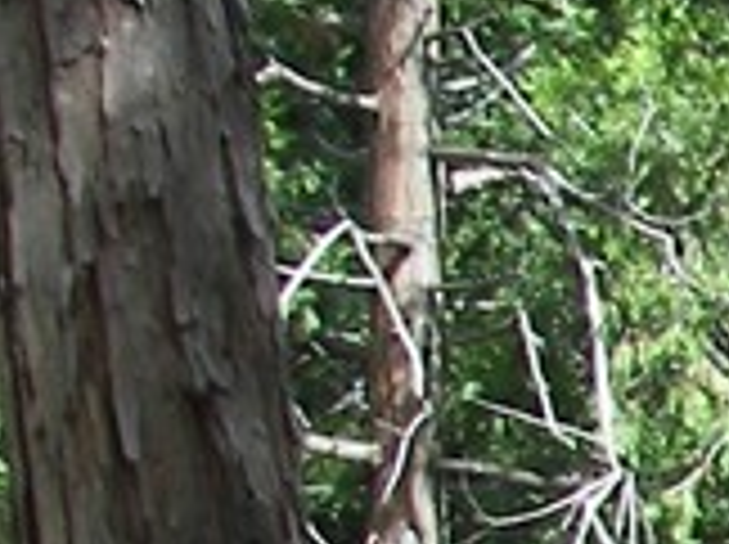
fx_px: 4794
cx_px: 1719
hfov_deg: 8.1
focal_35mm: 228
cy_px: 1066
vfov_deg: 6.3
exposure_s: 1/320
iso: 50
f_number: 2.8
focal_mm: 6
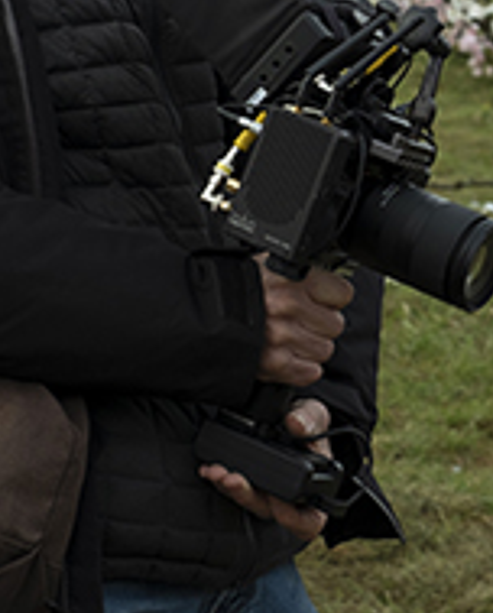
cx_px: 405
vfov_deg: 10.4
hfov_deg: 8.4
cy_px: 24
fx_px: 3345
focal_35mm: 184
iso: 200
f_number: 5.6
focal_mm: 42.7
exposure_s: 1/250
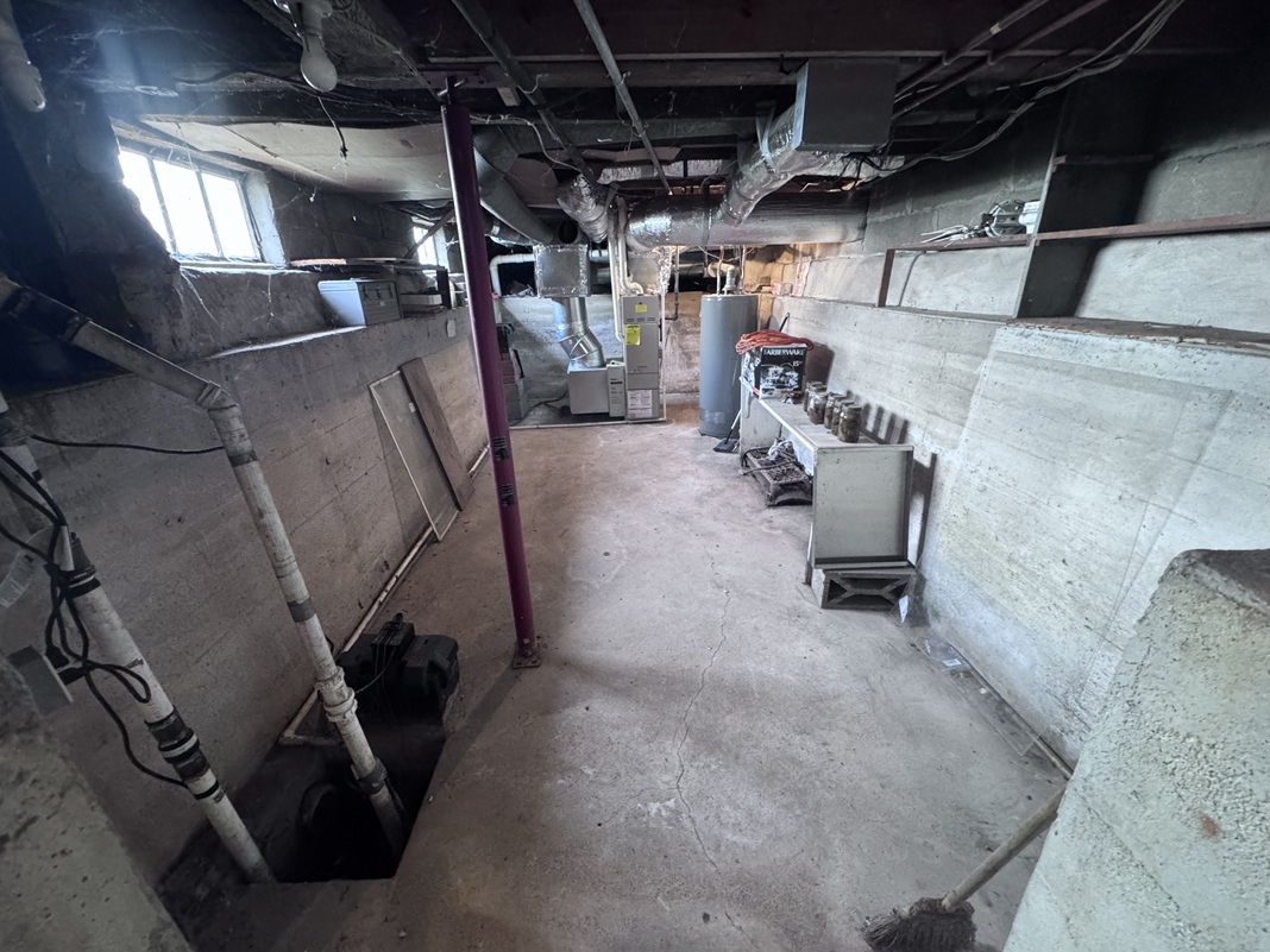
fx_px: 514
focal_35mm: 14
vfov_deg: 85.7
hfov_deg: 102.1
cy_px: 476
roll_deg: +1.9
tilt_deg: -21.9
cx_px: 635
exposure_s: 1/60
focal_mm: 2.22
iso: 800
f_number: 2.2
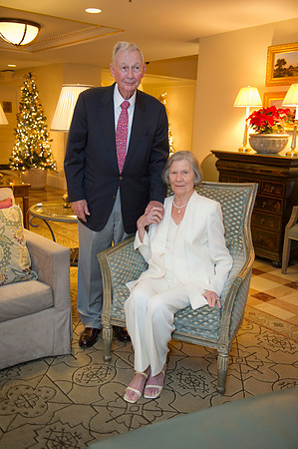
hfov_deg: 37.8
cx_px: 149
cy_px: 224
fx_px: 436
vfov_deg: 54.5
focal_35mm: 35
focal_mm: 35
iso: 1250
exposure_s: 1/30
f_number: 2.8
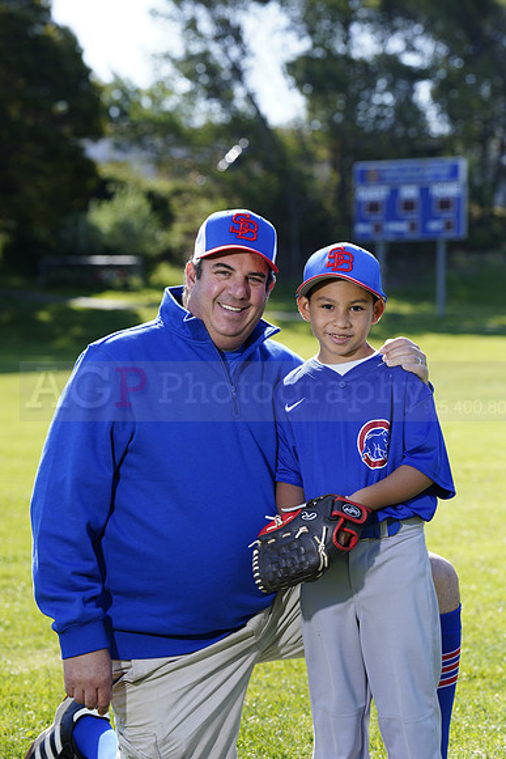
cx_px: 253
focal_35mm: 111
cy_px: 380
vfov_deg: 18.4
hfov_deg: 12.3
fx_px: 2339
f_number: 5
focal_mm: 111
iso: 100
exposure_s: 1/250
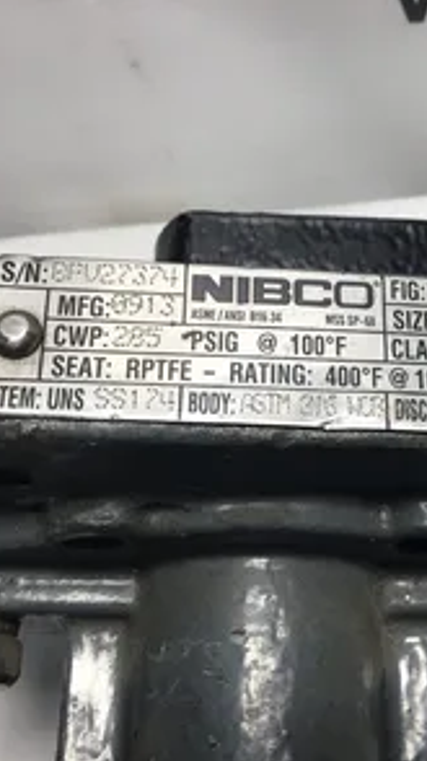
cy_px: 383
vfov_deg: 44.6
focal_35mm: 46
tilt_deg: -54.8
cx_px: 316
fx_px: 928
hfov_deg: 25.6
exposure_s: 1/120
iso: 32
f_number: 2.4
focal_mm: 3.3
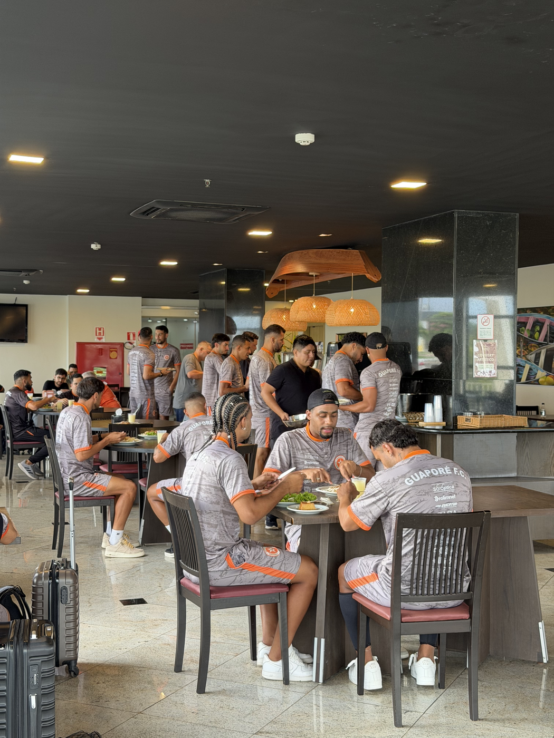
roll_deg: -0.7
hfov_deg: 30.3
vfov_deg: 39.7
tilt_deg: -1.1
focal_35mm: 48
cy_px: 369
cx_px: 277
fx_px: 1024
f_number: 1.78
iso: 125
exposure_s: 1/60
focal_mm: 6.76
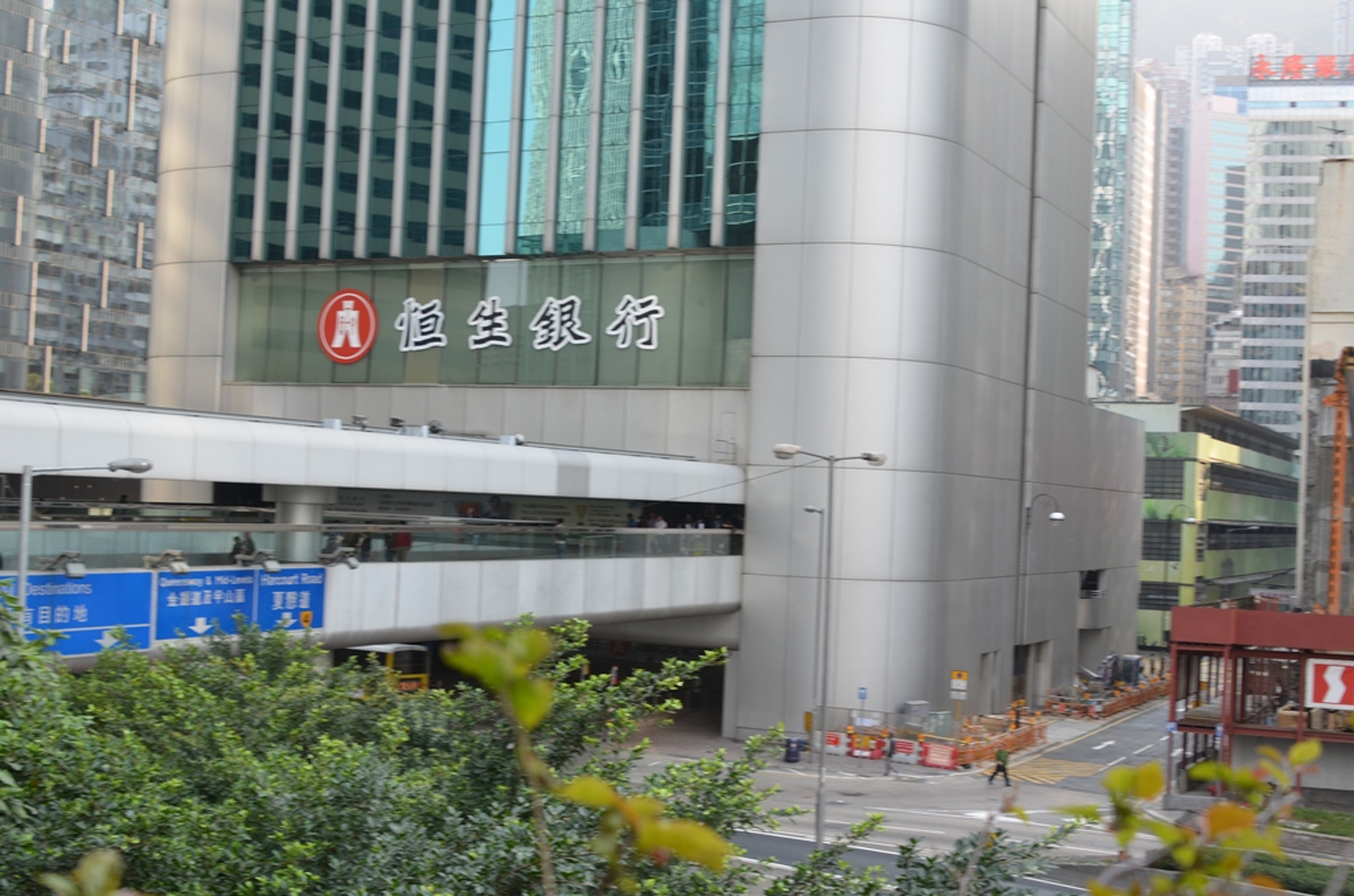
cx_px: 677
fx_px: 1801
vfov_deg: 27.9
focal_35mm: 48
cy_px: 448
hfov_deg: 41.2
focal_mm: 32
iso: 200
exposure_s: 1/125
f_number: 5.6
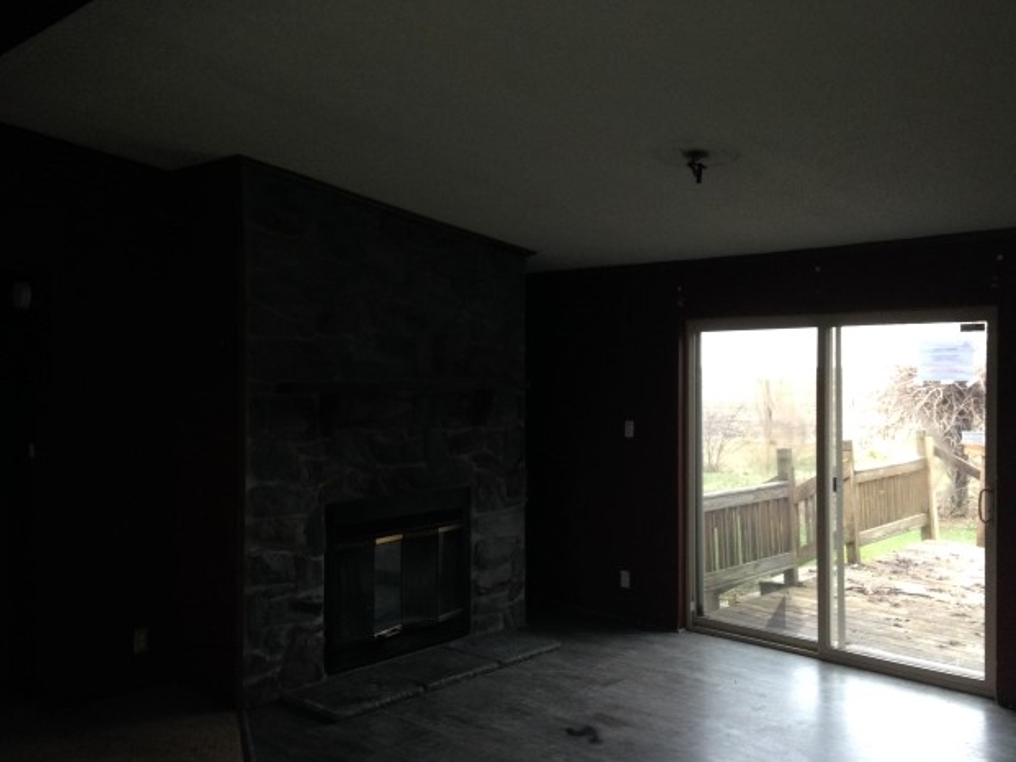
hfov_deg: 53.9
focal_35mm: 34
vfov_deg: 41.8
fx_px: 998
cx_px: 520
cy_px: 391
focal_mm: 4.12
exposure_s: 1/20
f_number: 2.4
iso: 200
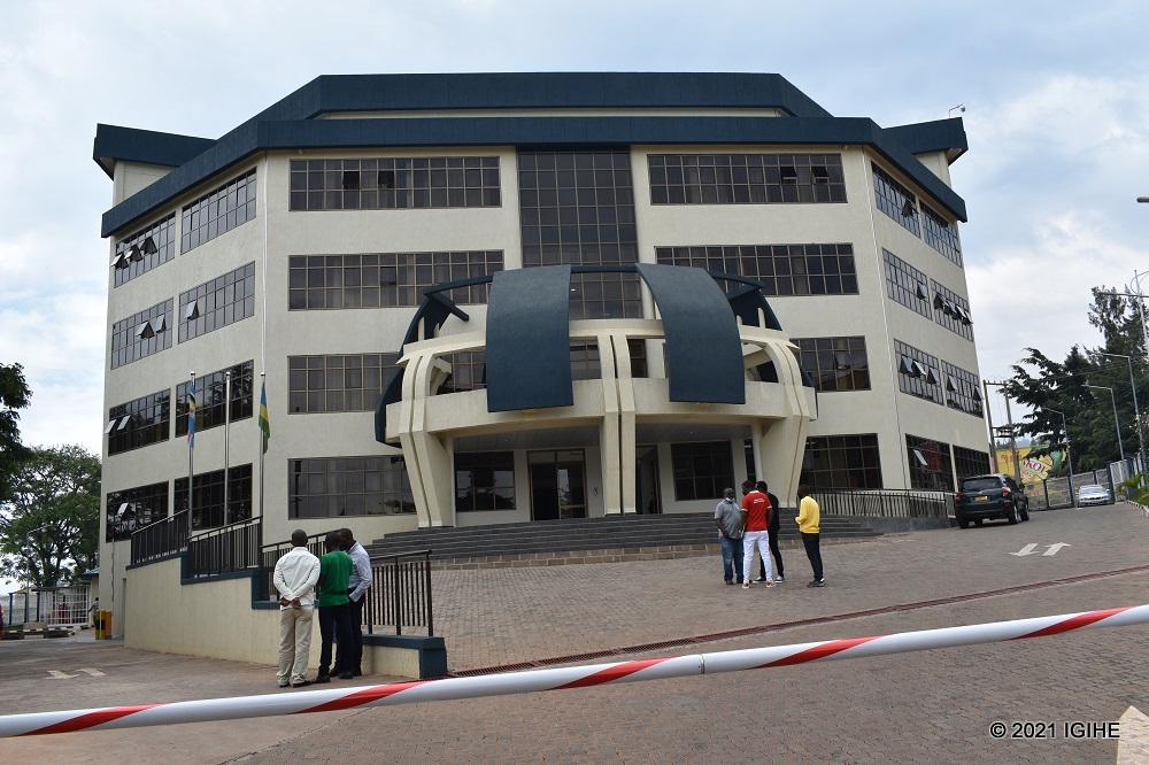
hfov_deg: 61.9
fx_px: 957
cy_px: 382
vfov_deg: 43.6
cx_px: 574
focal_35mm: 30
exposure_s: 1/320
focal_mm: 20
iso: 200
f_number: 9
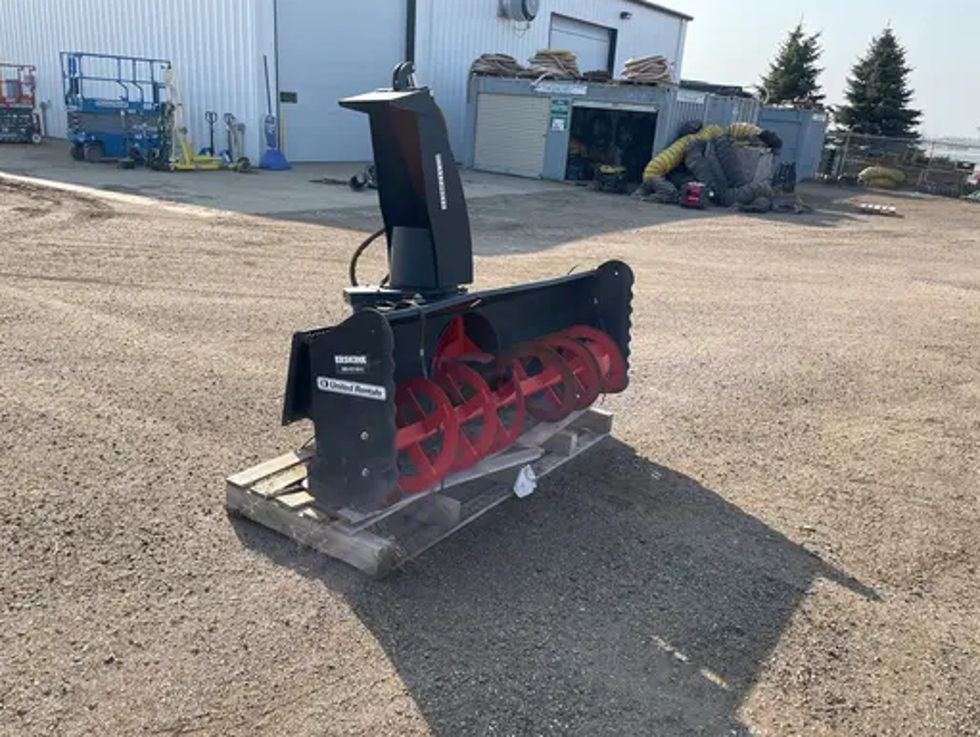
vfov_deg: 49.8
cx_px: 472
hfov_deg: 63.4
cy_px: 392
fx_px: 793
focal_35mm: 28
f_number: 1.6
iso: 32
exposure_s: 1/1473
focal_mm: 4.2
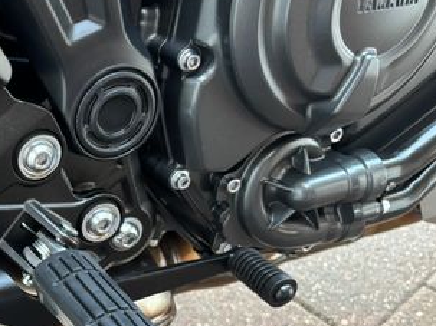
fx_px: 692
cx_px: -17
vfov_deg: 26.1
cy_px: 256
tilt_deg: -45.4
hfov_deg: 31.8
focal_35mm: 55
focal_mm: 5.96
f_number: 1.6
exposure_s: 1/60
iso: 320
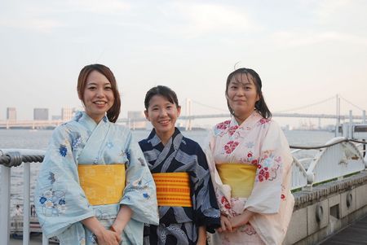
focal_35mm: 52
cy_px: 122
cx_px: 184
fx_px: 536
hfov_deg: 37.8
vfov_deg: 25.8
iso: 200
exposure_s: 1/100
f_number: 5
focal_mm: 35
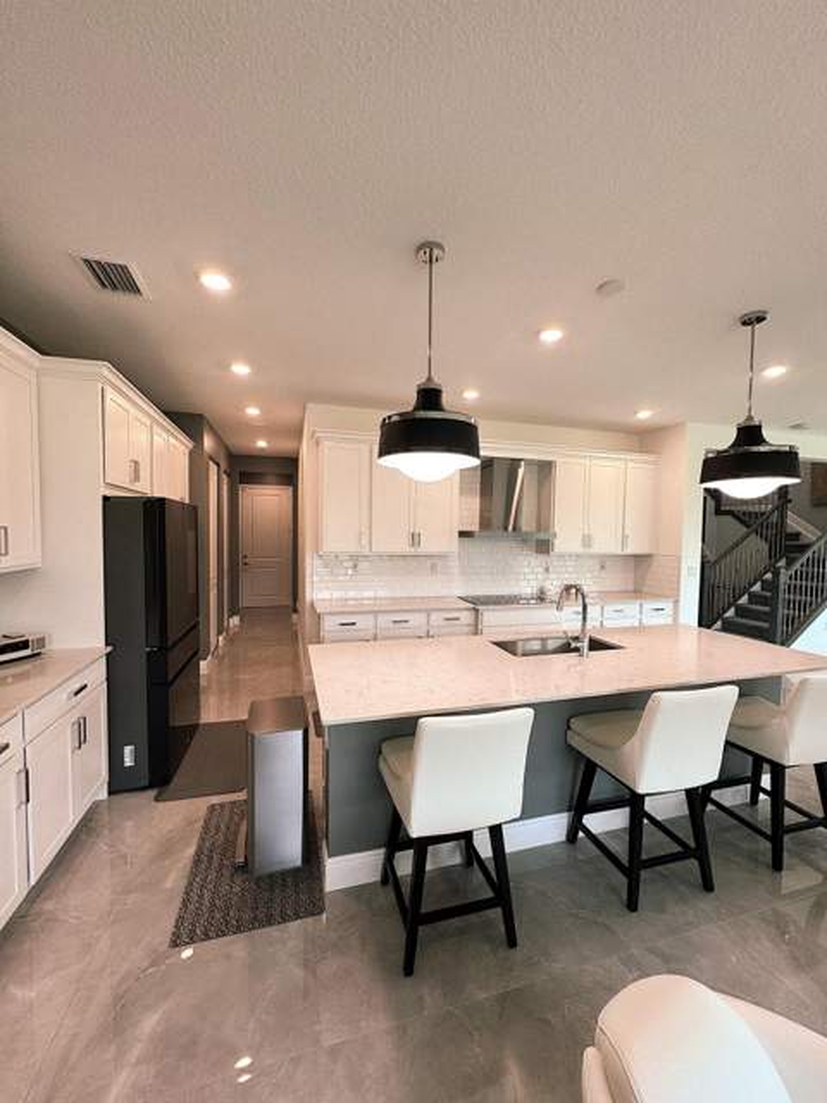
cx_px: 414
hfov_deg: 85.7
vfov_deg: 102.1
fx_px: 446
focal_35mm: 14
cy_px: 552
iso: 125
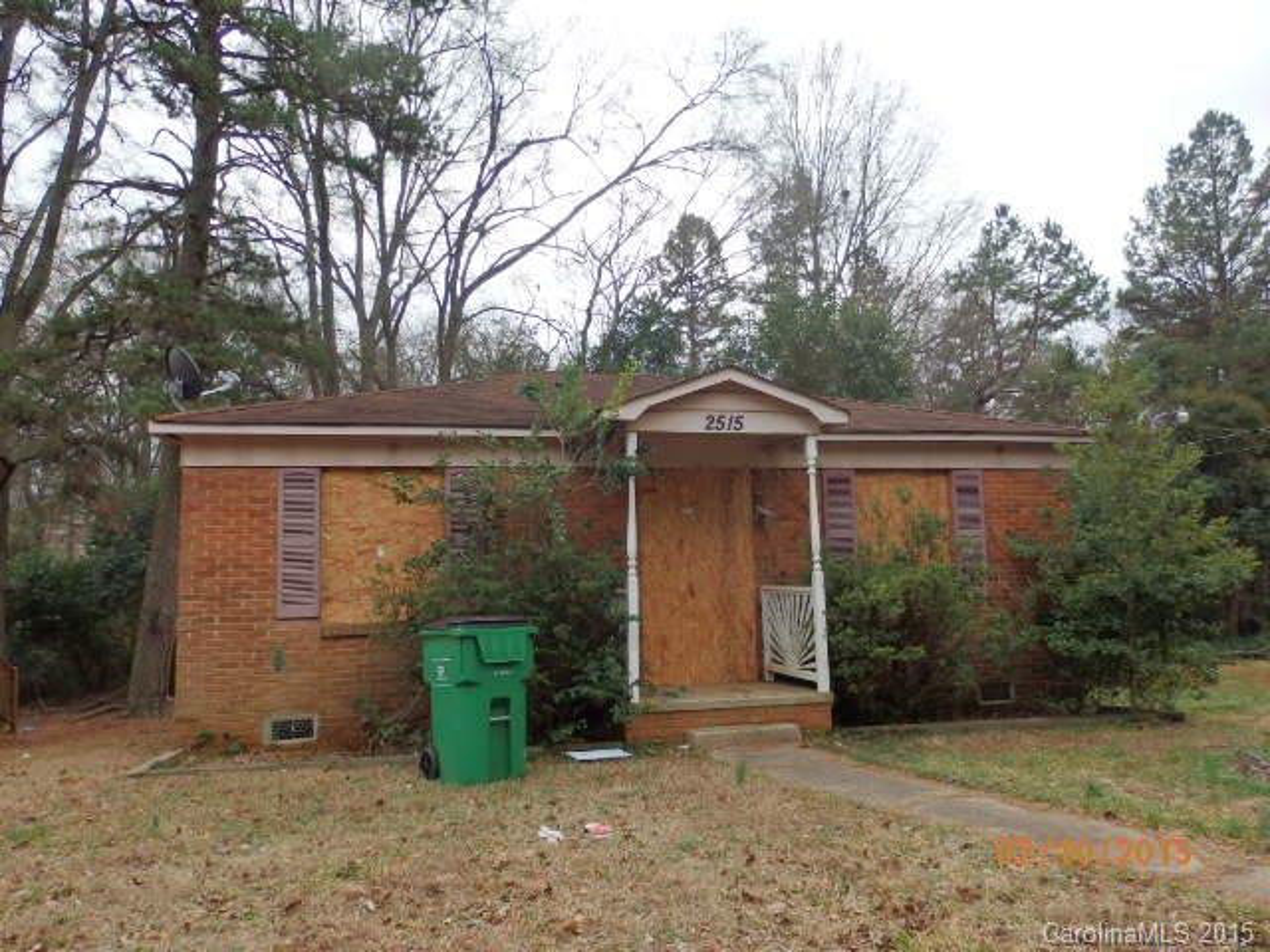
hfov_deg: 69.4
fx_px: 917
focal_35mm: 25
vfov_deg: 54.9
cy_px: 476
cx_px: 635
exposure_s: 1/640
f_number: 3
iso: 100
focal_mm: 4.5
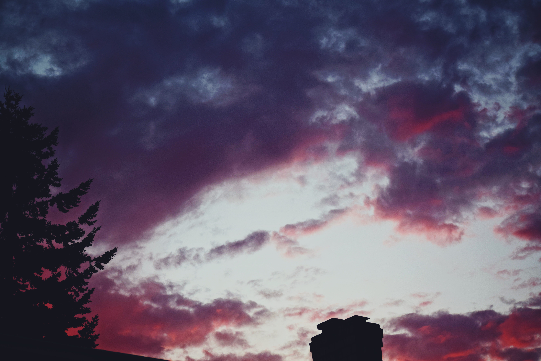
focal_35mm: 93
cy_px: 180
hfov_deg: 21.9
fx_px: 1397
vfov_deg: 14.7
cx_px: 270
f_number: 4
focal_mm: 62
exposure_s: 1/125
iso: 250
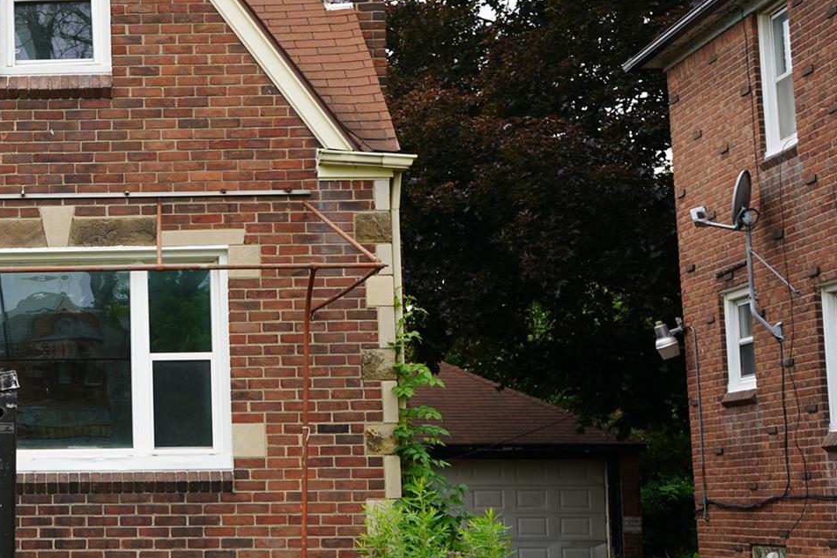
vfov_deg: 19.7
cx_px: -24
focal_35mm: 69
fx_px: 1604
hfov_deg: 27.4
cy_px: 288
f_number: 6.3
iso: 100
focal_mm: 32
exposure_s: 1/100
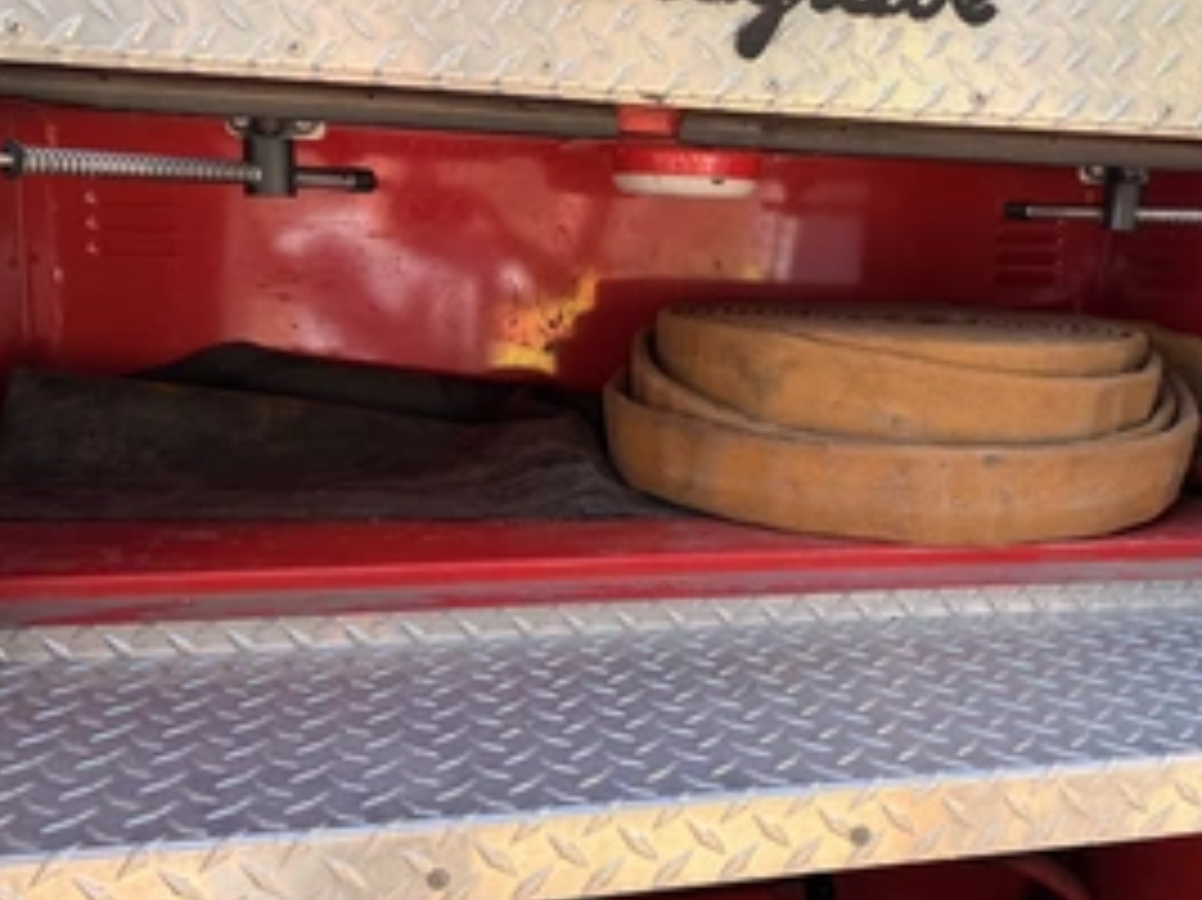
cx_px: 761
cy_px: 446
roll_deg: -2.8
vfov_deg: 39.6
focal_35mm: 36
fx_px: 1249
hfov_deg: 50.8
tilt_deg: -6.5
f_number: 1.78
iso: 100
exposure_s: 1/593
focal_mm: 6.76
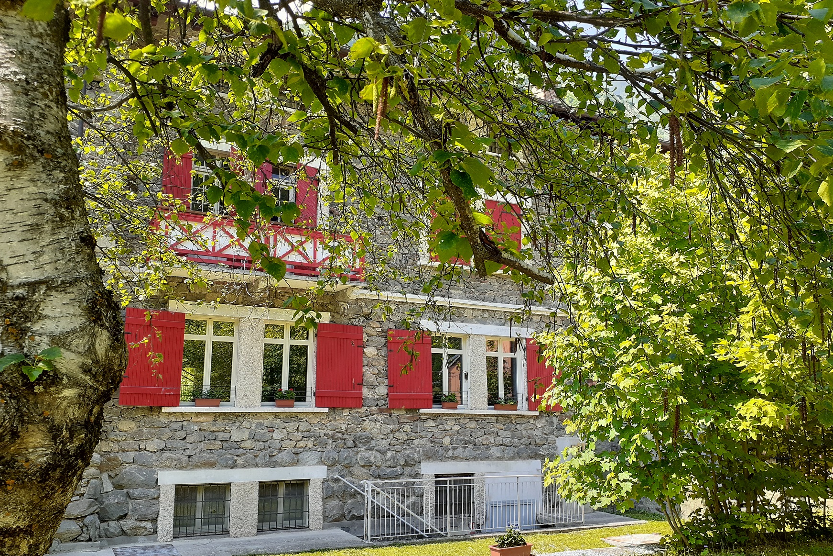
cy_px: 304
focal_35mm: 29
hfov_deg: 63.7
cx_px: 408
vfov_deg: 44.9
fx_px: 671
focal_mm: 3.6
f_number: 1.9
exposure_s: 1/270
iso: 40
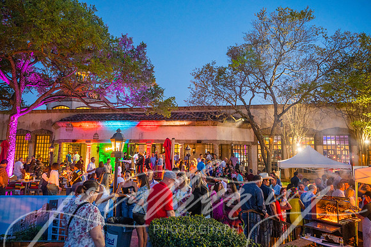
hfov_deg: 73.8
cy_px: 124
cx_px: 186
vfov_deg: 53.1
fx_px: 247
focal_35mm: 24
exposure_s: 1/25
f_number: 4
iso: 1600
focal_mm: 24
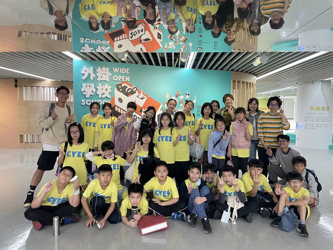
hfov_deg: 67.3
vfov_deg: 53.1
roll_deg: -0.1
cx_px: 166
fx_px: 250
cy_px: 125
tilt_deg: -2.6
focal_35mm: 26
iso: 80
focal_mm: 4.2
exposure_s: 1/60
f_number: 1.6
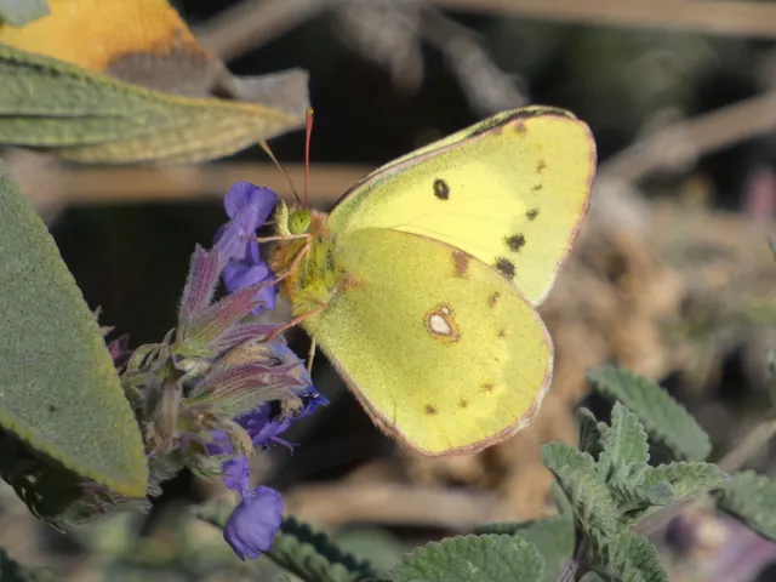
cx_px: 388
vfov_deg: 2.2
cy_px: 291
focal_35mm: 681
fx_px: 15266
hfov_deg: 2.9
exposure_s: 1/125
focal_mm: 121.9
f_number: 5.6
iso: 80
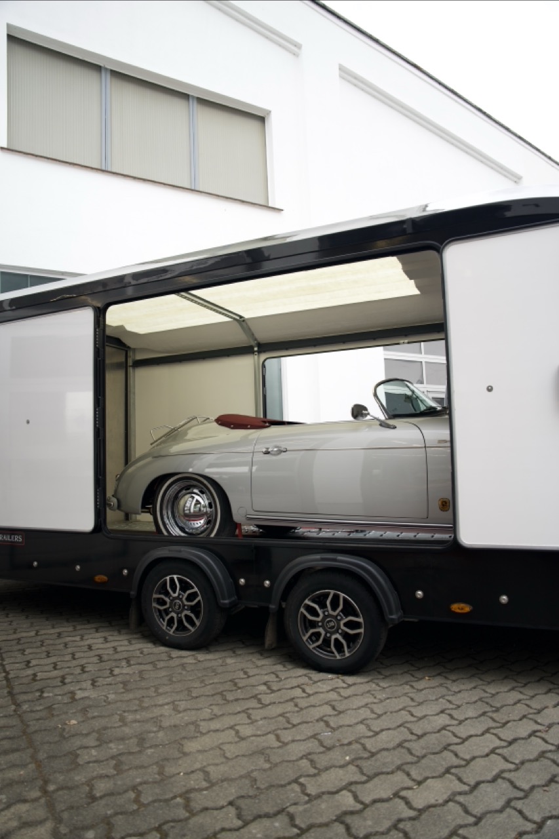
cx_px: 280
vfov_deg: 73.8
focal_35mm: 24
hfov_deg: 53.1
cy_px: 420
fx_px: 559
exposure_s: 1/500
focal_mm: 24
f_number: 2.8
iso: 320
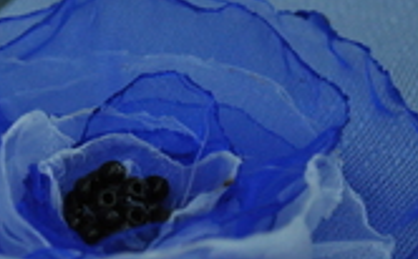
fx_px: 2171
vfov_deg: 6.8
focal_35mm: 191
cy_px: 34
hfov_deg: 11.0
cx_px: 76
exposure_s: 1/15
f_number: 5.3
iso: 1600
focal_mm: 46
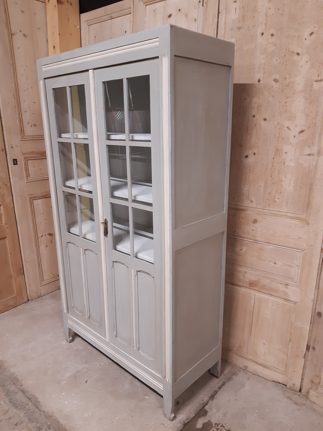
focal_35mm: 26
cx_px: 162
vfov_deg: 67.3
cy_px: 216
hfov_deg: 53.1
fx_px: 323
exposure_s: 1/25
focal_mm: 3.92
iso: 200
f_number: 1.7
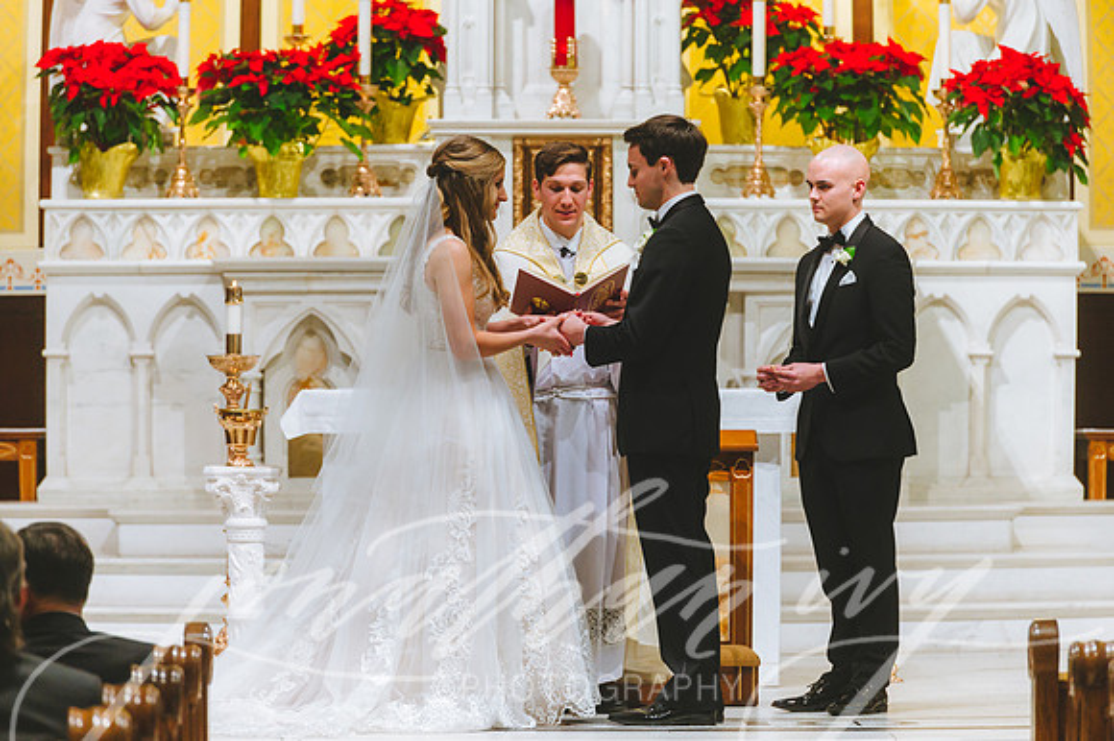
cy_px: 370
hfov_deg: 10.3
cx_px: 557
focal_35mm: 200
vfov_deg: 6.9
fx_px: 6185
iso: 2500
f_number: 3.5
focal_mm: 200
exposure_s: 1/200
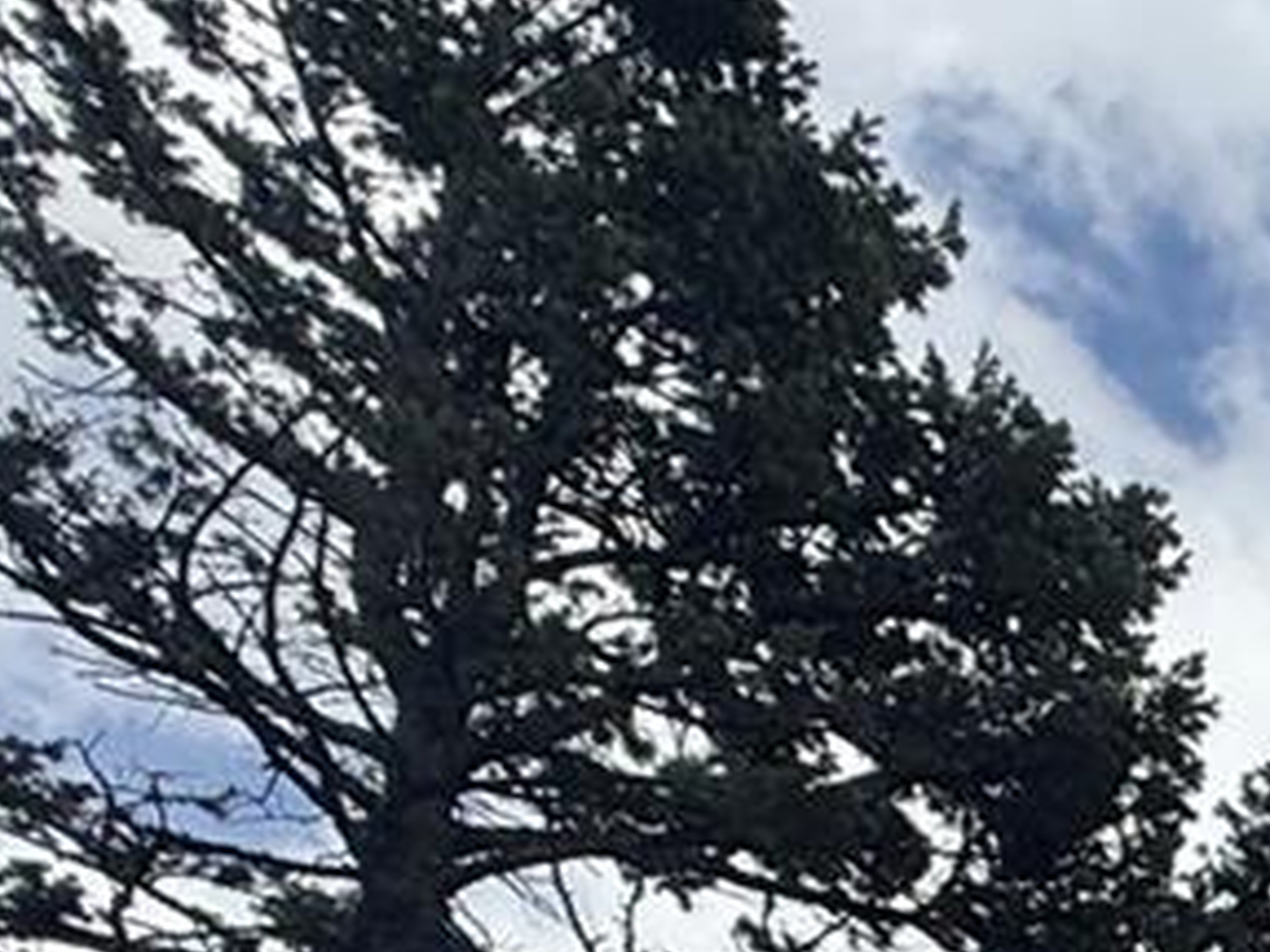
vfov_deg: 16.7
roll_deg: +0.0
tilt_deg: +10.7
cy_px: 1811
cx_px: 2200
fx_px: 2568
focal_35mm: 70
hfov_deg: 20.7
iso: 50
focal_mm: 2.22
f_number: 2.2
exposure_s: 1/1572
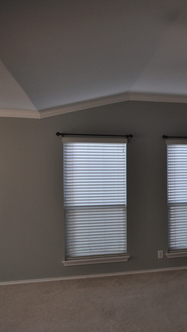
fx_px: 378
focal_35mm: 43
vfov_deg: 47.3
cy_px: 166
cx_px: 244
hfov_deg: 24.3
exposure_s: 1/80
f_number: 4.5
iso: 400
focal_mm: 18
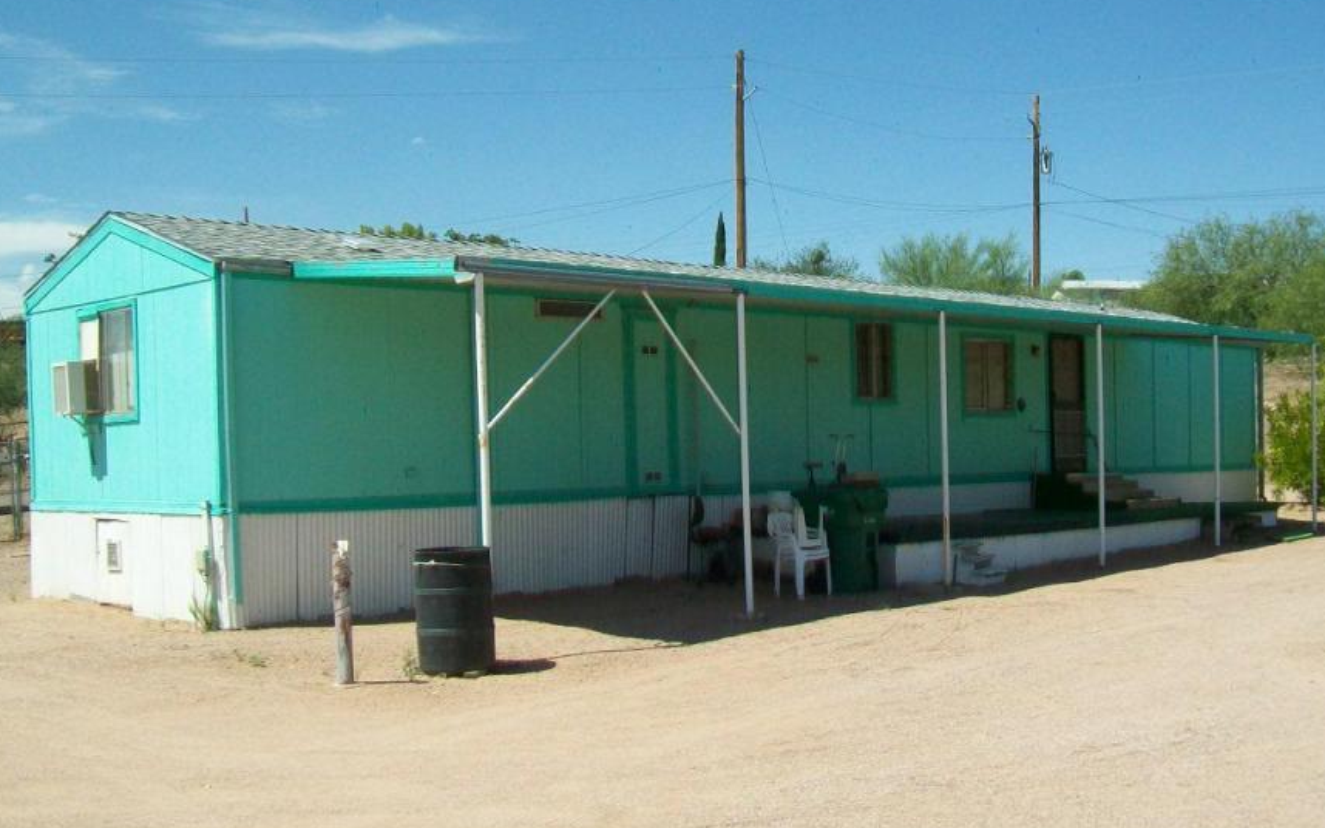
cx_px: 755
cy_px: 545
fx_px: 1553
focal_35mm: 43
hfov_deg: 46.1
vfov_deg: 29.7
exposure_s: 1/500
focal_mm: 6.1
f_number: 4.9
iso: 64
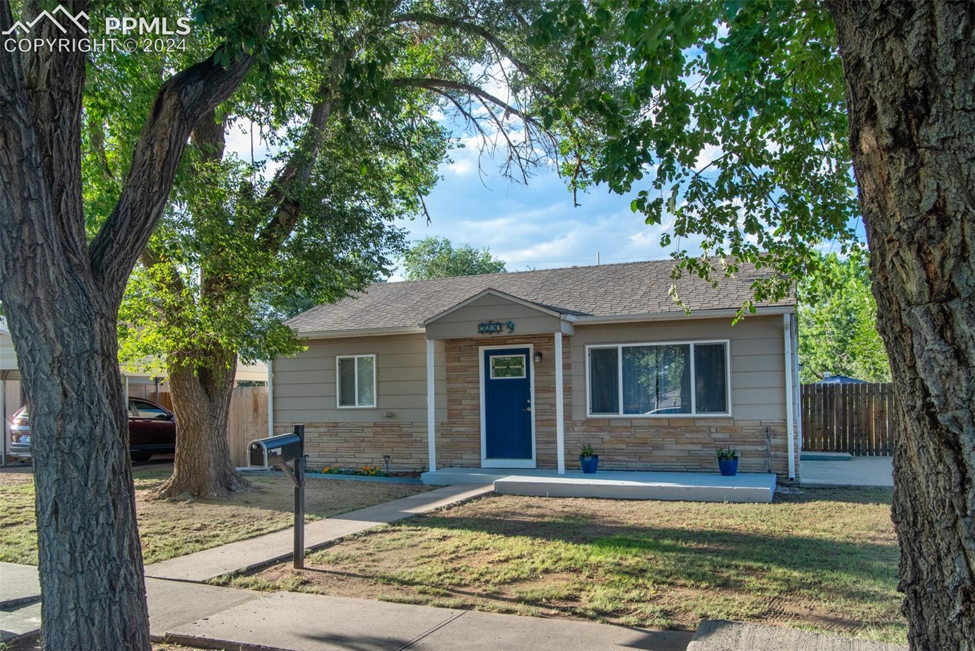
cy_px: 326
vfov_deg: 46.4
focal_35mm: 28
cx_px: 488
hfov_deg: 65.5
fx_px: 758
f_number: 10
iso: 800
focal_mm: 28
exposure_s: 1/320
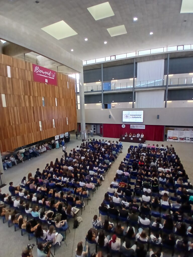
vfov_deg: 91.0
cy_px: 128
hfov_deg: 74.7
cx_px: 96
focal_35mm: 17
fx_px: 126
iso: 100
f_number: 2.2
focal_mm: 1.4
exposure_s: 1/33.3
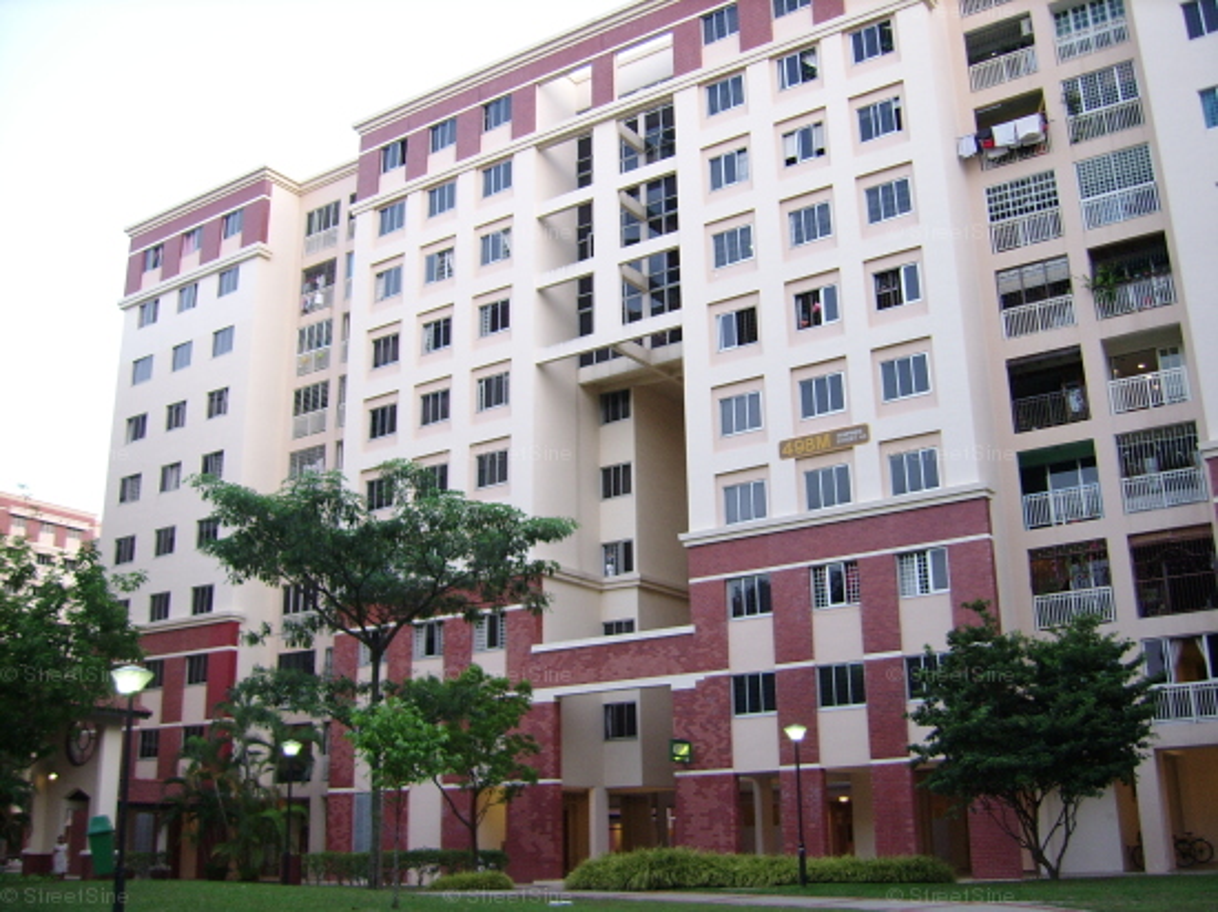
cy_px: 456
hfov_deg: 52.6
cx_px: 609
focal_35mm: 35
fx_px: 1231
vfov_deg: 40.7
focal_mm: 5.95
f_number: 2.8
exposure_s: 1/36
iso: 100
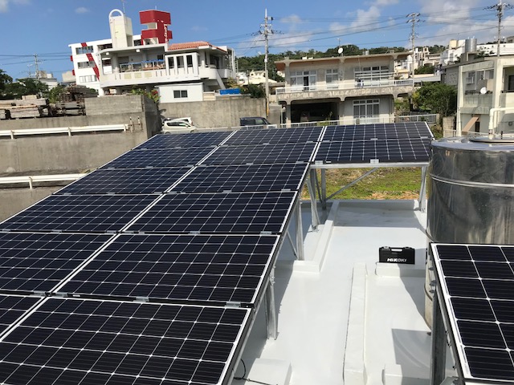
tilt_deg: -10.5
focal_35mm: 28
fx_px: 416
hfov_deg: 63.4
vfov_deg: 49.7
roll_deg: +2.5
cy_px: 192
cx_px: 257
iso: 20
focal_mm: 3.99
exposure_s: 1/4566
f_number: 1.8
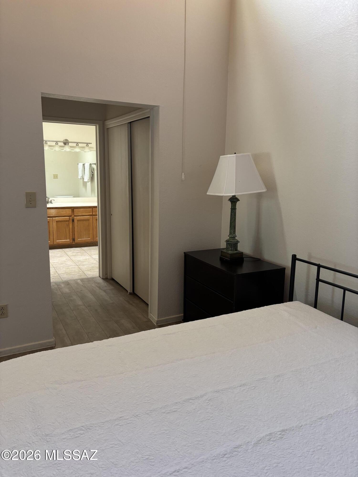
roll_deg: -0.4
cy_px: 238
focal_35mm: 26
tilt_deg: -8.0
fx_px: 359
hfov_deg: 53.1
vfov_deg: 67.3
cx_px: 179
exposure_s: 1/60
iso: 160
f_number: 1.6
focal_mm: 5.96
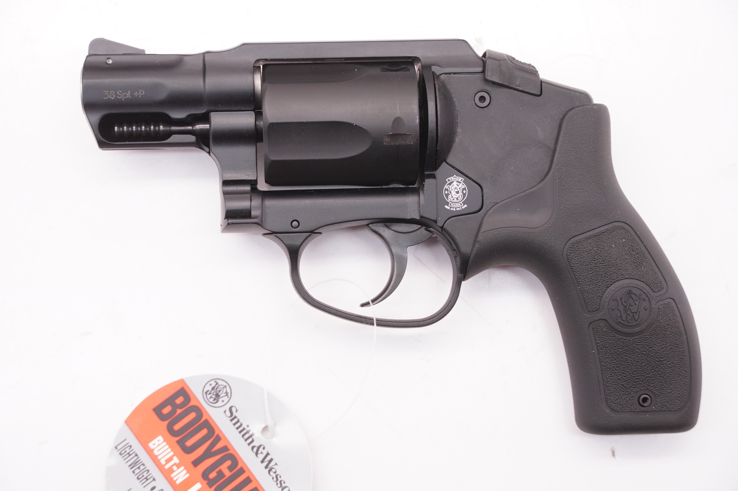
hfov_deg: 29.9
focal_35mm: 68
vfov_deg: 20.1
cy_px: 246
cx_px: 369
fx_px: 1383
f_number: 5
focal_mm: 45
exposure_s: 1/125
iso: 640
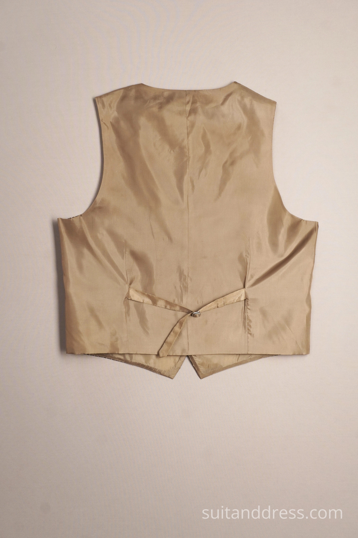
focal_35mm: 48
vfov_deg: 41.1
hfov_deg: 28.1
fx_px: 716
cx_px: 179
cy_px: 269
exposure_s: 1/40
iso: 400
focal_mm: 32
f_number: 8
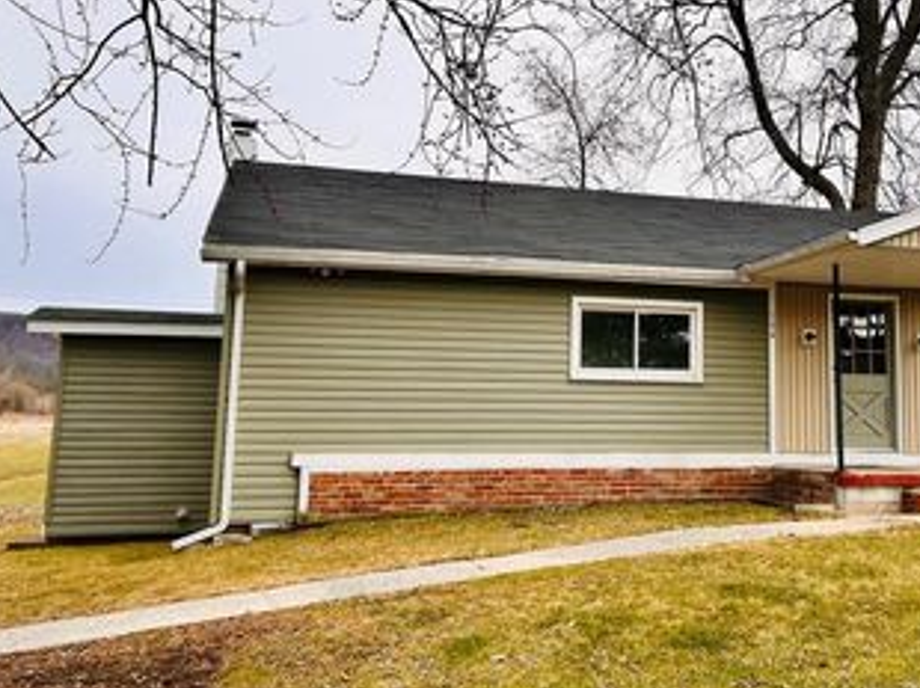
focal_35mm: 42
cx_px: 662
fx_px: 1115
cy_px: 254
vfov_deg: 34.1
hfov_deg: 43.7
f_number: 1.5
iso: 50
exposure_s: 1/1238
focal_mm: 5.7
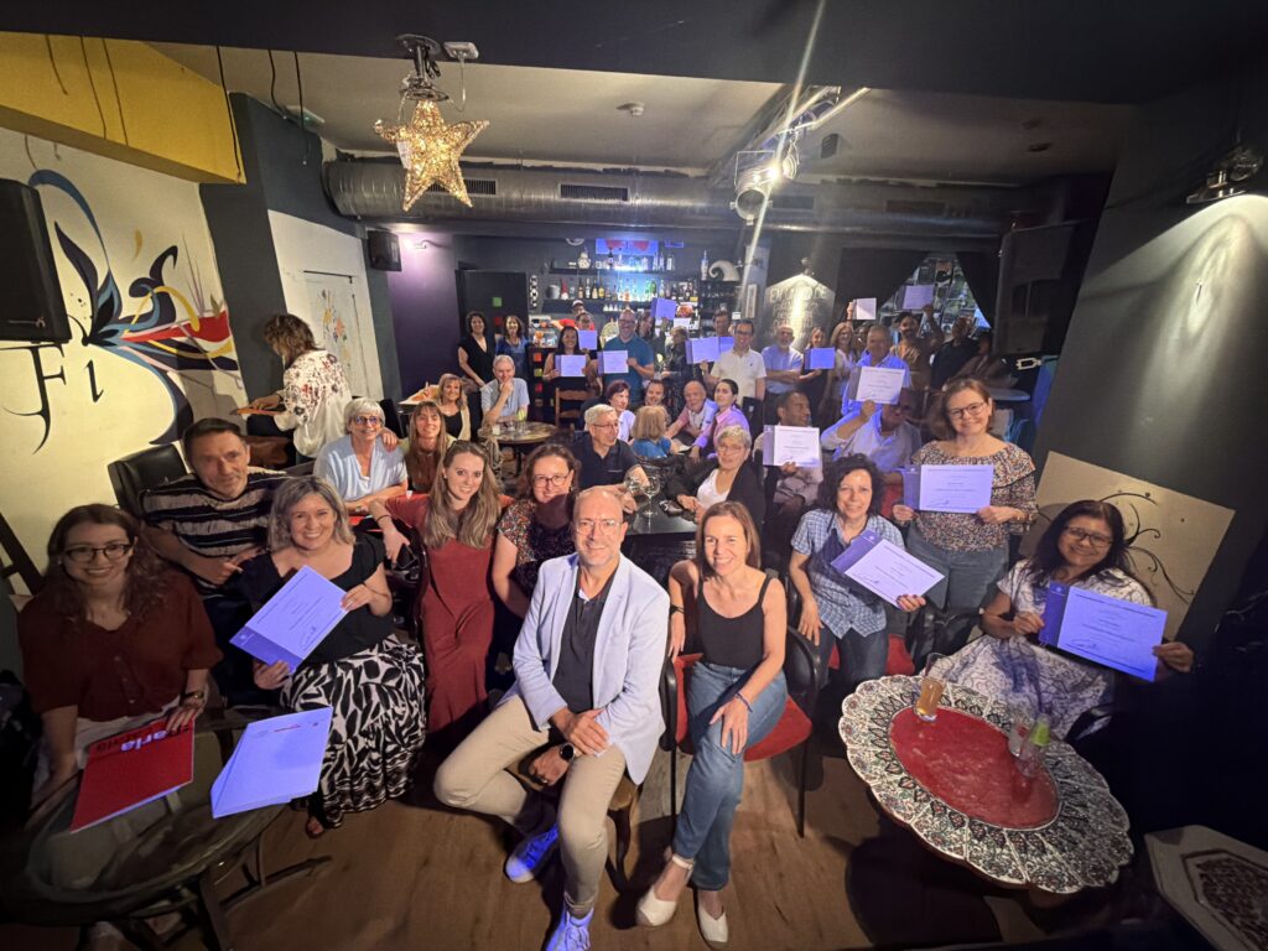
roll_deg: -1.2
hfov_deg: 102.1
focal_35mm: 14
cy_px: 476
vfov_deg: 85.7
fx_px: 513
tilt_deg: -18.0
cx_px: 634
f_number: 2.2
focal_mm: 2.22
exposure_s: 1/25
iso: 1250
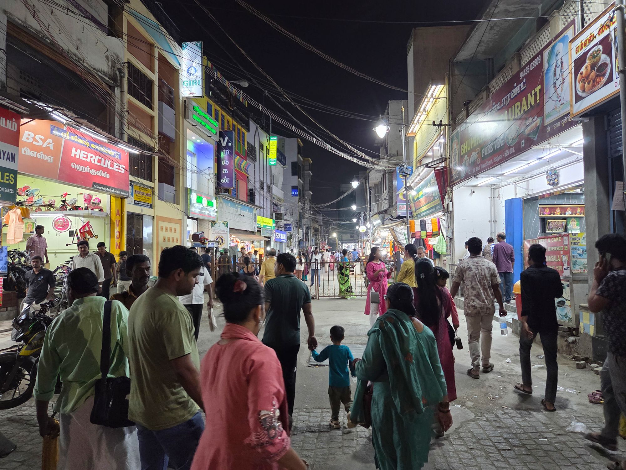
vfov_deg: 58.9
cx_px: 313
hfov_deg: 73.9
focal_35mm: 23
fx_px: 416
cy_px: 235
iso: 500
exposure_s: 1/100
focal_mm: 5.4
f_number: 1.8
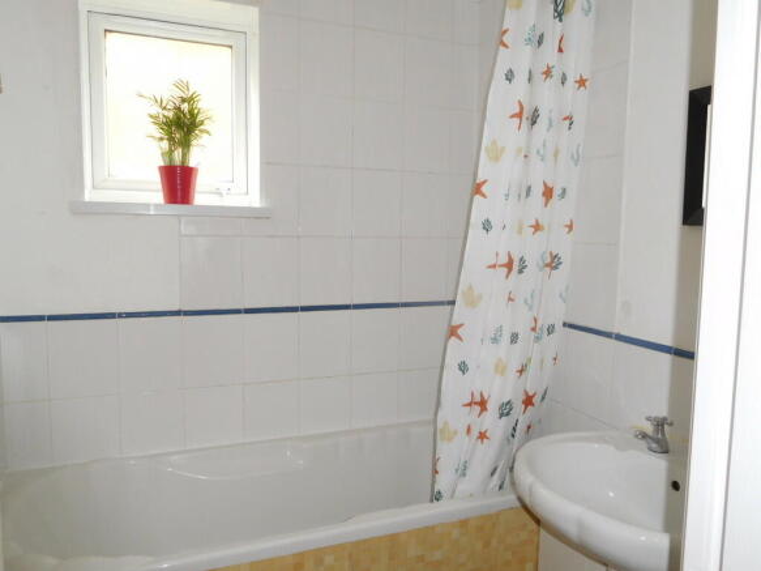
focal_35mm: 25
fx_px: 549
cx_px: 380
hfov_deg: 69.4
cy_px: 286
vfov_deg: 54.9
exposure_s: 1/30
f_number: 3.4
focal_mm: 4.5
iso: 200
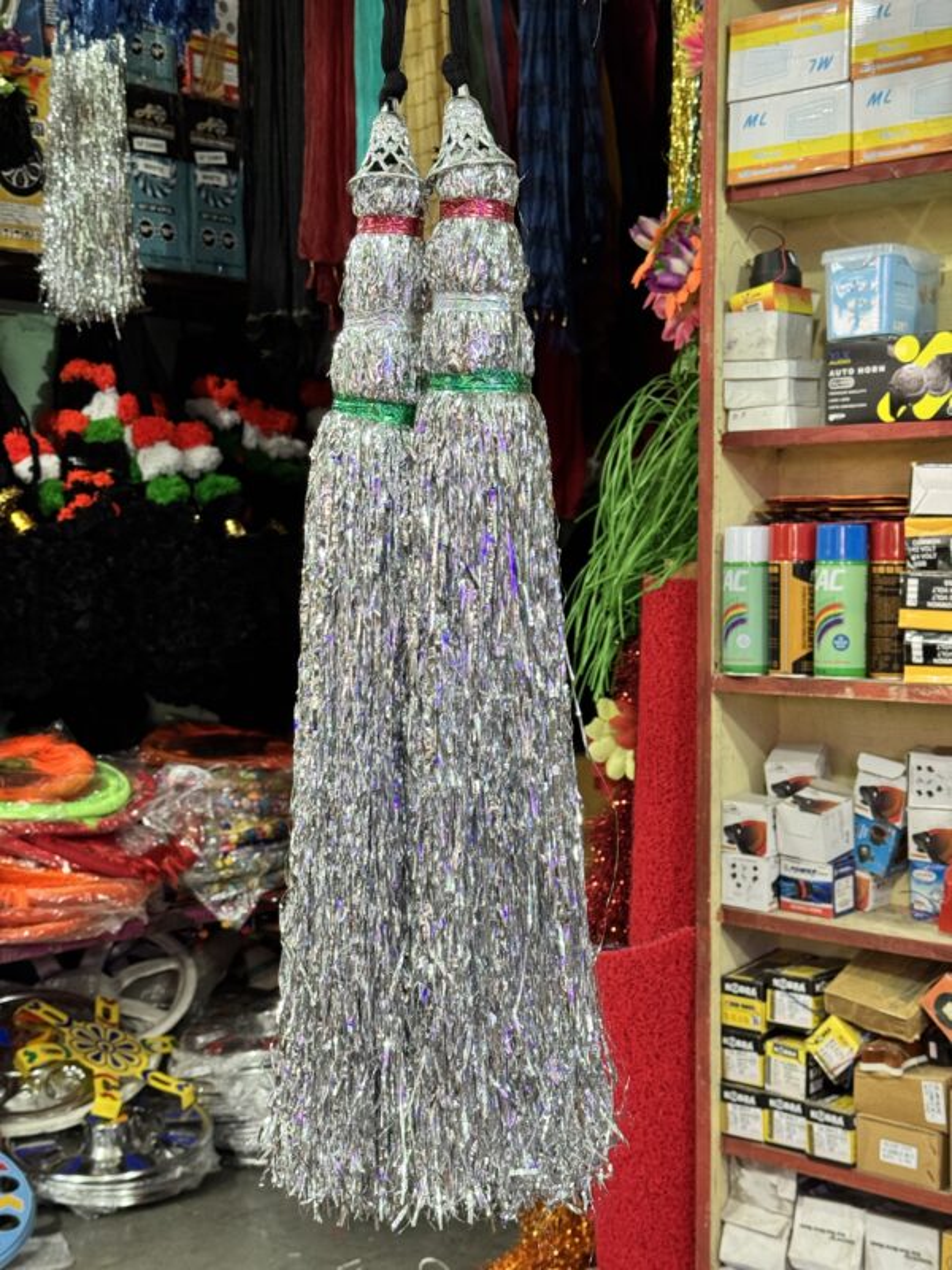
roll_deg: +0.0
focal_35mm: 48
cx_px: 476
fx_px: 1760
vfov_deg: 39.7
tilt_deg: -1.9
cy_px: 635
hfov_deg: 30.3
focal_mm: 6.76
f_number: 1.78
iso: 250
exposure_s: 1/50
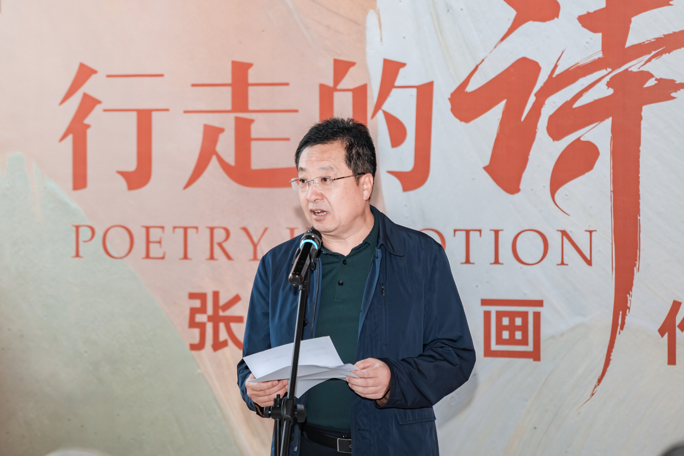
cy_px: 228
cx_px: 342
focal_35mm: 105
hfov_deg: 19.5
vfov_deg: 13.0
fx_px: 1995
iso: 250
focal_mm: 70
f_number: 2.8
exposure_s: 1/200
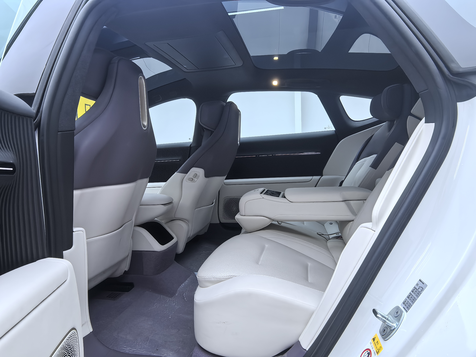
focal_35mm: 22
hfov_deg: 76.4
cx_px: 238
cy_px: 178
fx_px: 303
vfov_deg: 61.1
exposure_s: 1/50
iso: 100
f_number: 2.2
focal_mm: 1.95
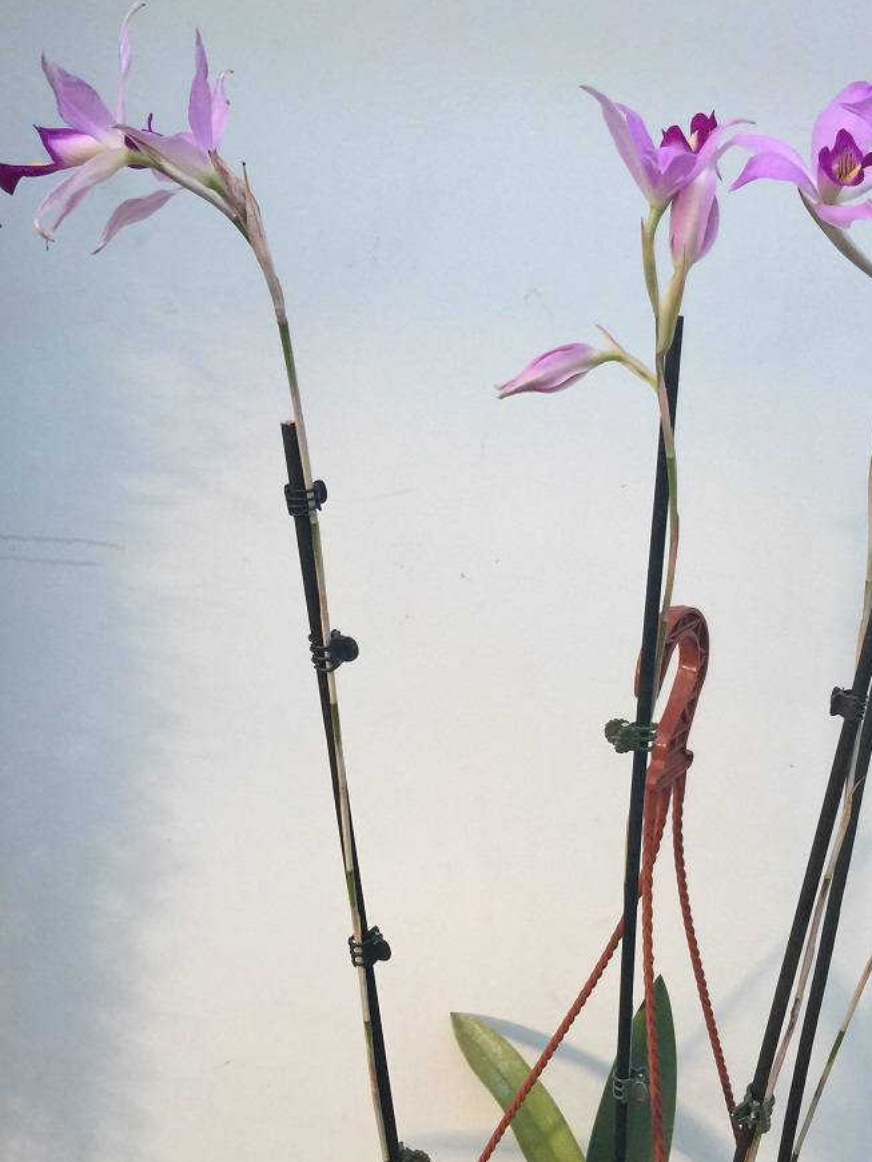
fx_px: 1343
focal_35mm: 40
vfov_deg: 46.8
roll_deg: -5.4
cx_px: 580
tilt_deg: -15.3
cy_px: 614
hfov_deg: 35.6
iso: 64
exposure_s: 1/33
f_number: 2.2
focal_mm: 4.15
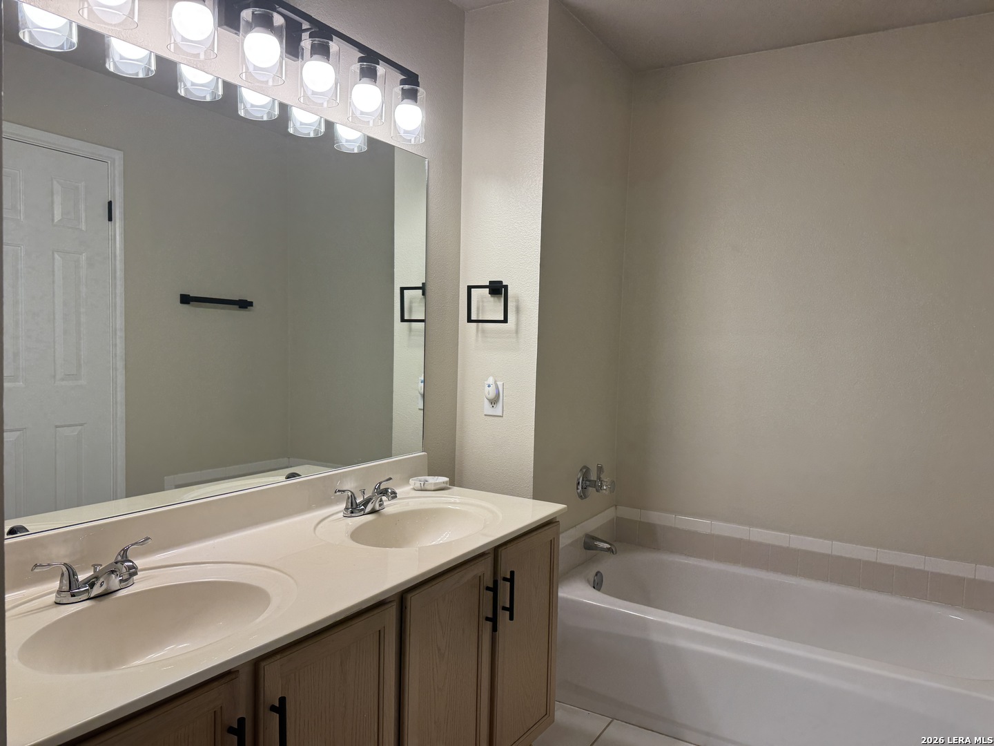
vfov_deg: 56.8
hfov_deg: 71.6
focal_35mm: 24
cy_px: 373
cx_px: 497
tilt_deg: -3.1
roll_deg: -1.2
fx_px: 689
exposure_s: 1/147
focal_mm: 6.76
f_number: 1.78
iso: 80
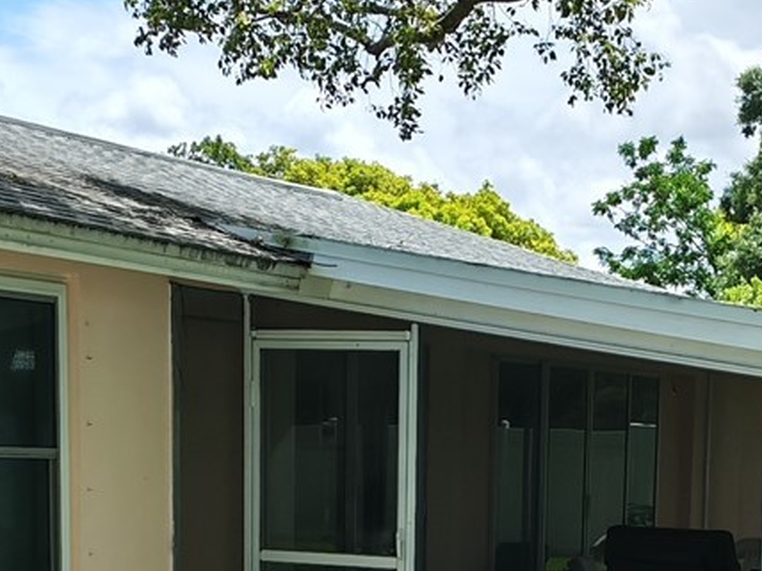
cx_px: 488
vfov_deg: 14.0
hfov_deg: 19.4
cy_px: 770
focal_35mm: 101
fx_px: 2223
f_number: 1.9
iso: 50
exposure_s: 1/860
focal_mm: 6.12
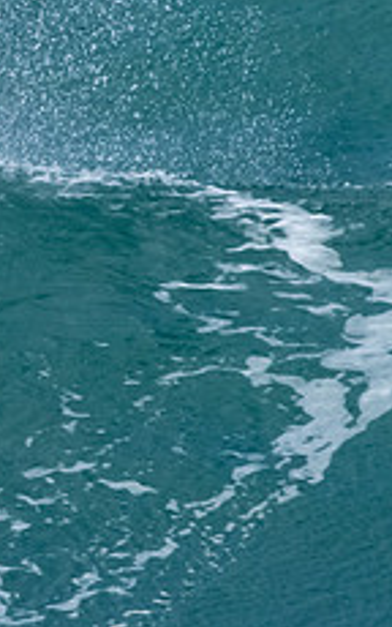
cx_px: -318
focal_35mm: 1929
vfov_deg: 1.1
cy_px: 517
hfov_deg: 0.7
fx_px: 32932
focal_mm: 500
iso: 4000
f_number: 22
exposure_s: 1/640
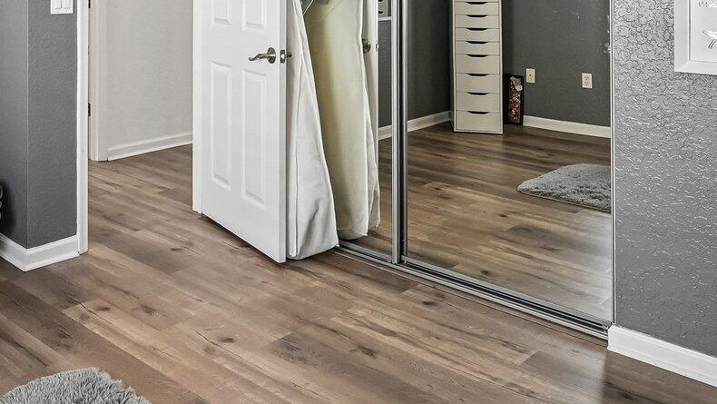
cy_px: 31
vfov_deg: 29.8
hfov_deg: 50.5
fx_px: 723
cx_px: 174
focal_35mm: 38
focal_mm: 14
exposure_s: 1/80
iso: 2500
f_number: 8
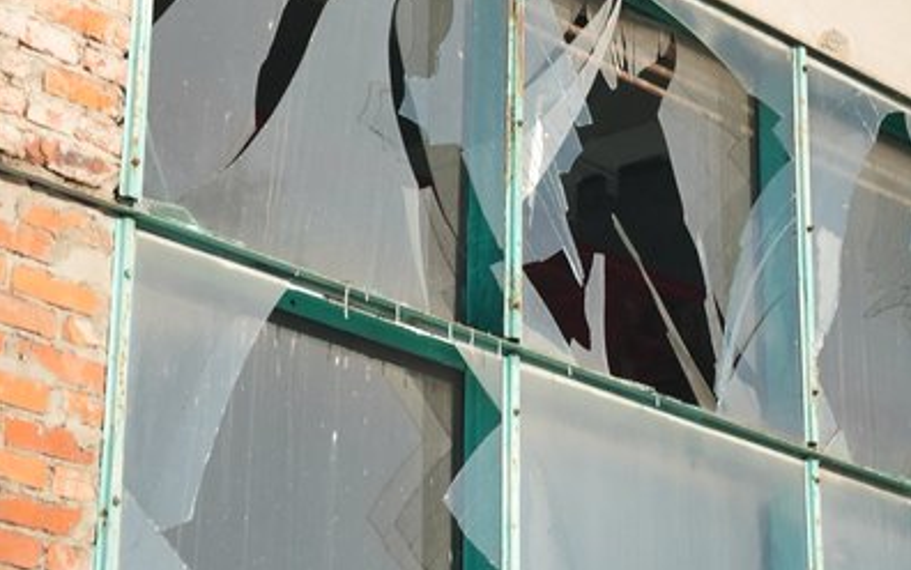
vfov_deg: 18.1
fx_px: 1789
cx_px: 456
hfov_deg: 28.6
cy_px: 293
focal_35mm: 72
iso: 2500
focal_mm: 70
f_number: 2.8
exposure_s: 1/160
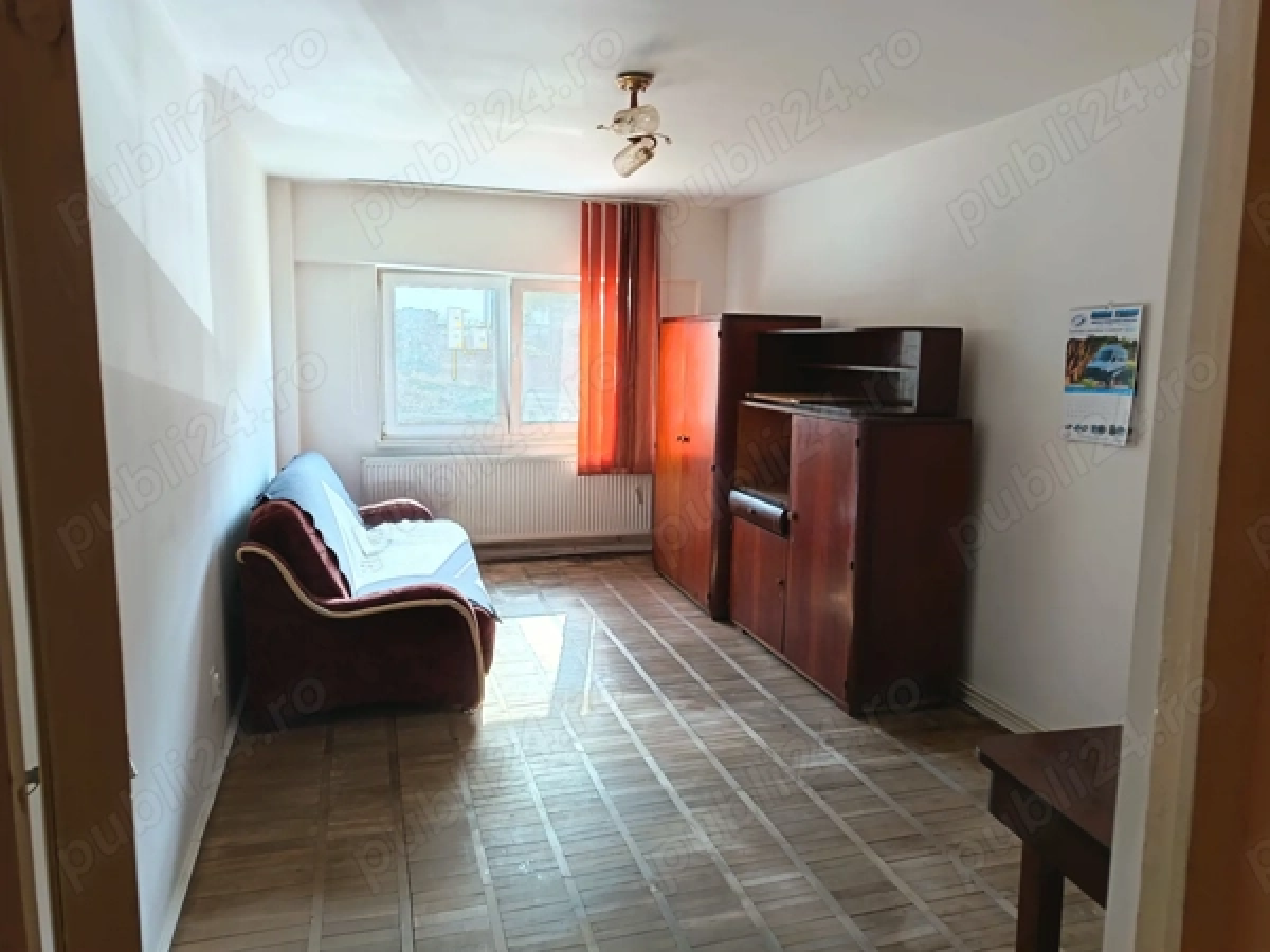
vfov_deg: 56.8
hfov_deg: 71.6
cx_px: 635
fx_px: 881
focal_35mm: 24
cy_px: 476
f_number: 1.75
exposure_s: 1/50
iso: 399
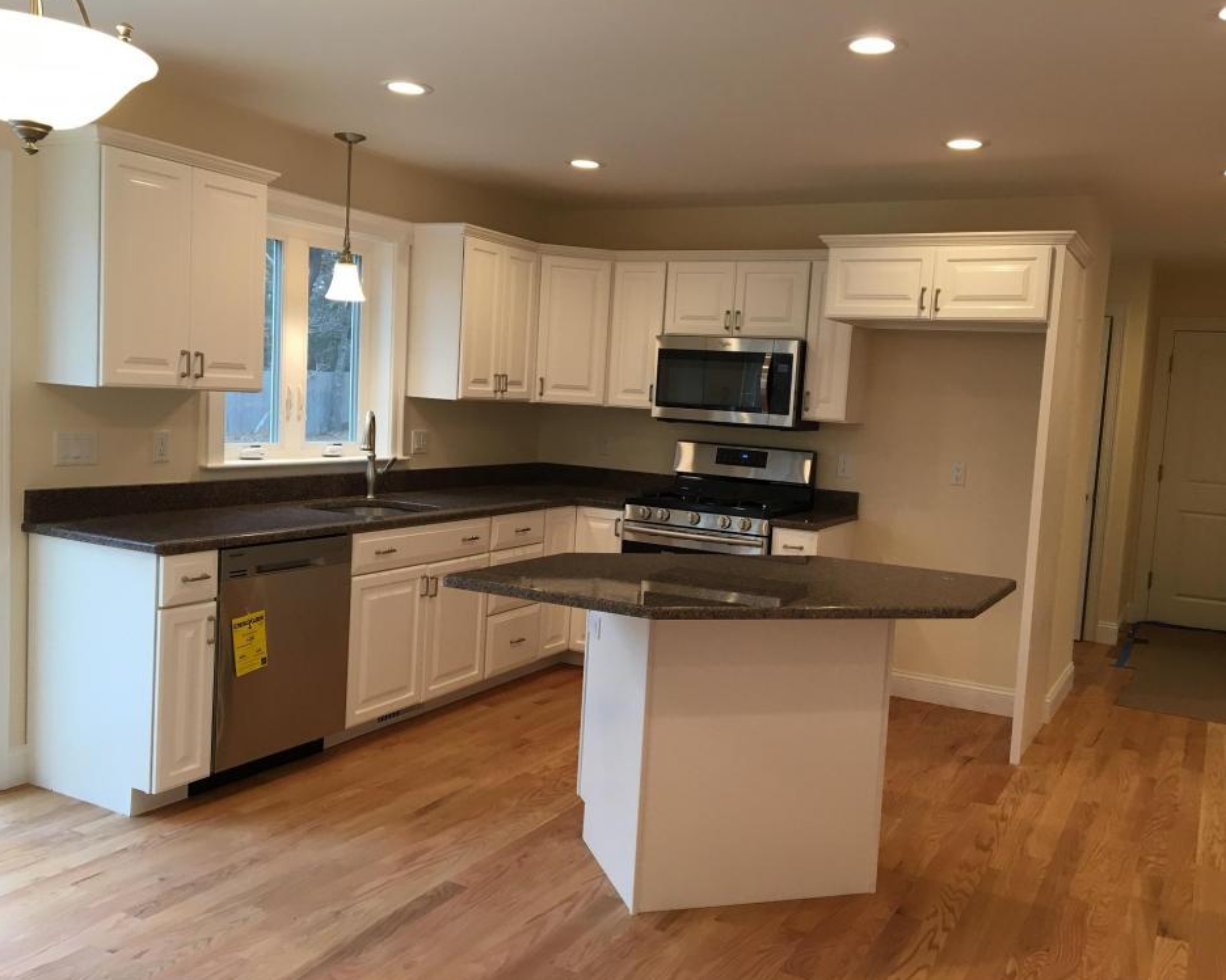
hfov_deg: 57.2
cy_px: 494
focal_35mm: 31
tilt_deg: -4.5
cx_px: 636
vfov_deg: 47.1
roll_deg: -2.2
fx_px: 1125
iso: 32
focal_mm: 4.15
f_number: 2.2
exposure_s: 1/30
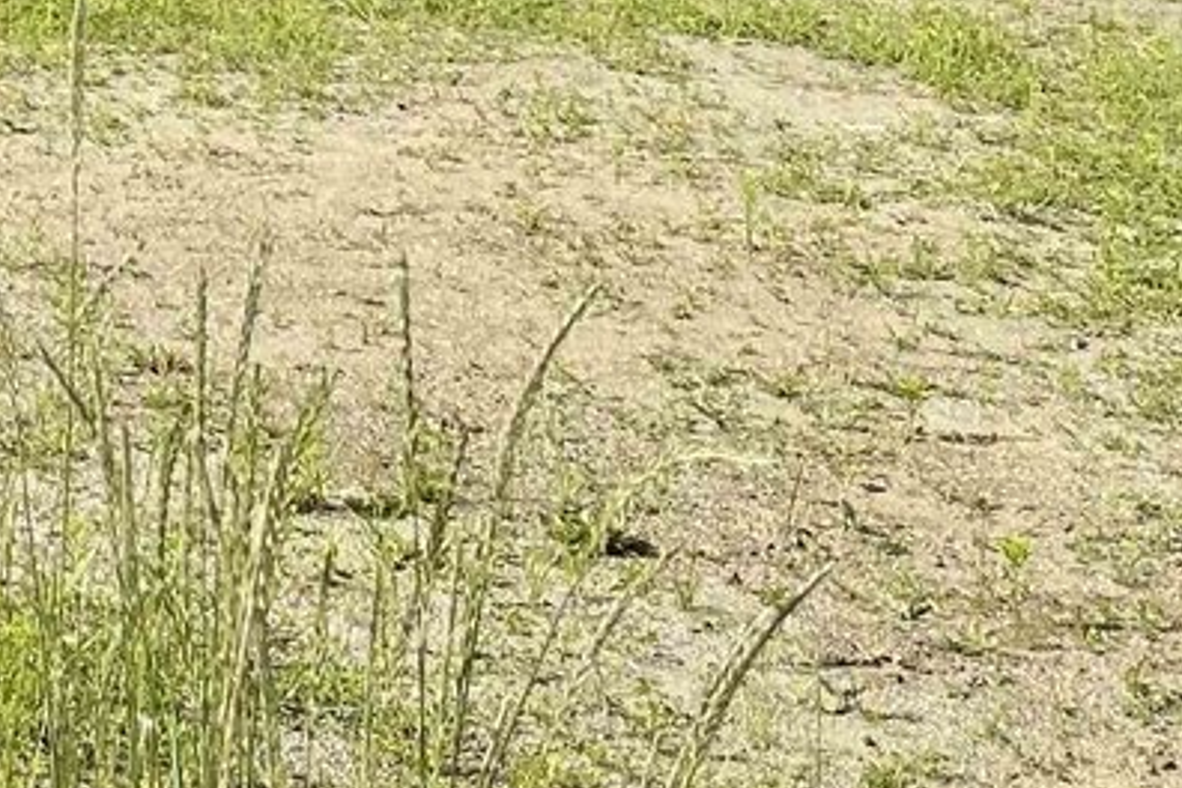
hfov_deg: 17.4
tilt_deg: +2.8
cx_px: -630
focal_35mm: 105
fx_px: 3447
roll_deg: +1.3
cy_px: -860
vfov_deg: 11.5
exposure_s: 1/3922
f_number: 1.6
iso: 32
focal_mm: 5.1
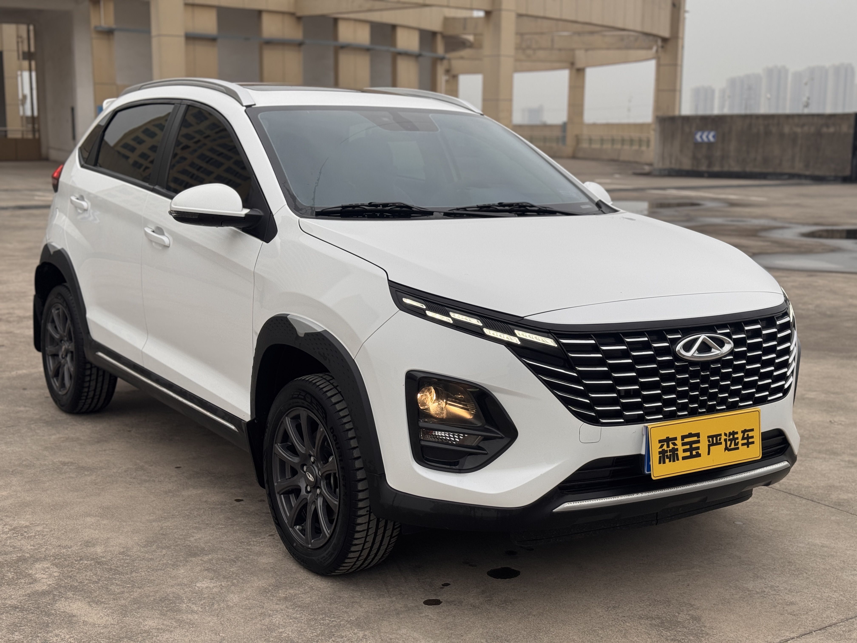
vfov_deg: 30.3
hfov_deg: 39.7
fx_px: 1188
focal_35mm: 48
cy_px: 322
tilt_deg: -9.0
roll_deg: -0.6
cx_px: 428
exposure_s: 1/174
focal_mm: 6.76
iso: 50
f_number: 1.78
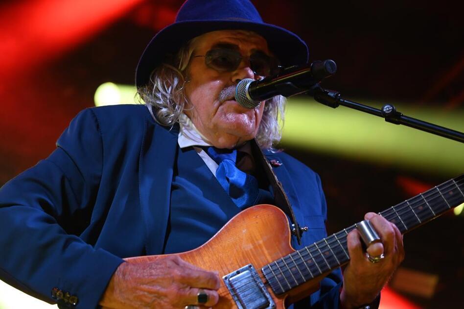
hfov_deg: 20.4
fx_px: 1288
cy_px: 154
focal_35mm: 100
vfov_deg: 13.7
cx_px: 232
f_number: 4.5
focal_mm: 100
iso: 1250
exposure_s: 1/60
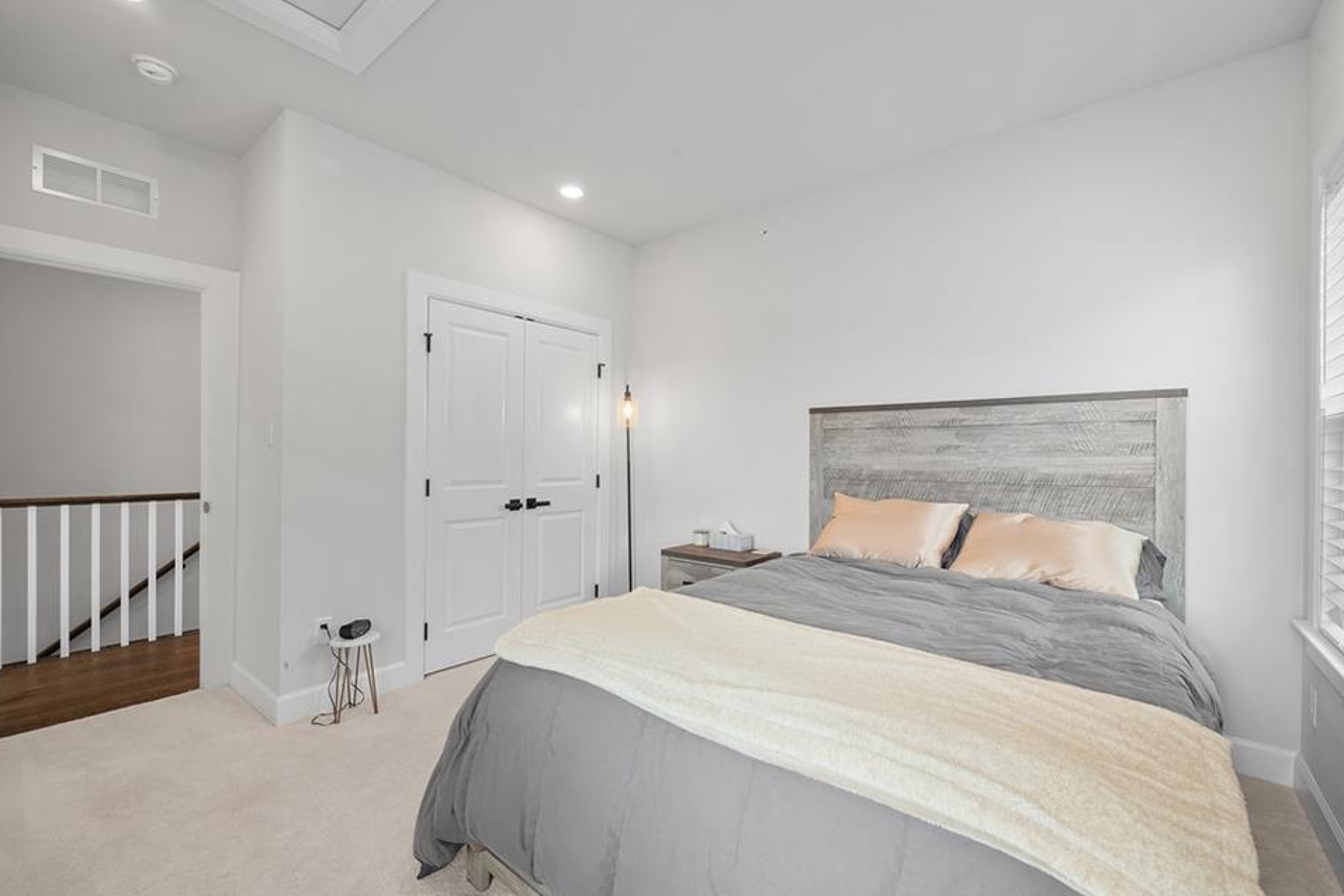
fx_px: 560
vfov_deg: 77.3
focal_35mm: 15
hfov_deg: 100.4
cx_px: 679
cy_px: 454
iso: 400
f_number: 8
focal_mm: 14
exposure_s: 1/5
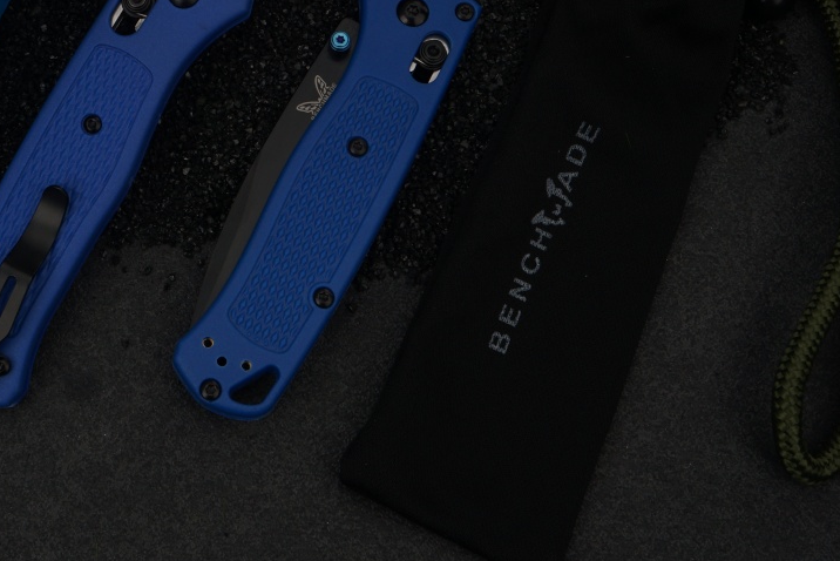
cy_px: 14
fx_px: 1564
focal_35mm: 67
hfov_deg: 29.2
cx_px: 134
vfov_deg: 19.8
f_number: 22
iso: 160
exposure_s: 1/200
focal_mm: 32
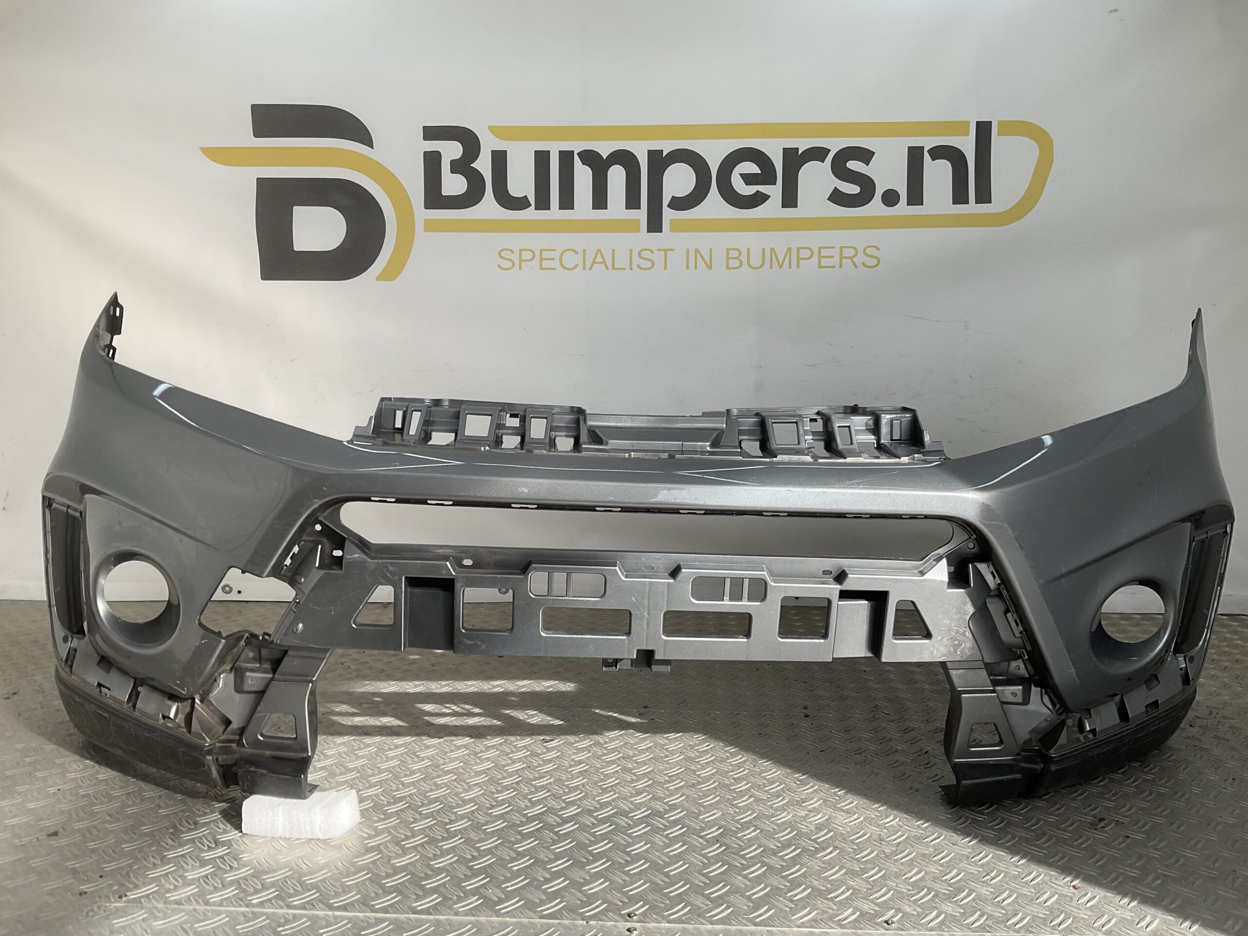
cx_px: 624
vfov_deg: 48.2
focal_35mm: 29
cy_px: 468
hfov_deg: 61.7
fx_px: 1046
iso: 16
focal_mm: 3
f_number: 1.8
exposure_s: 1/446
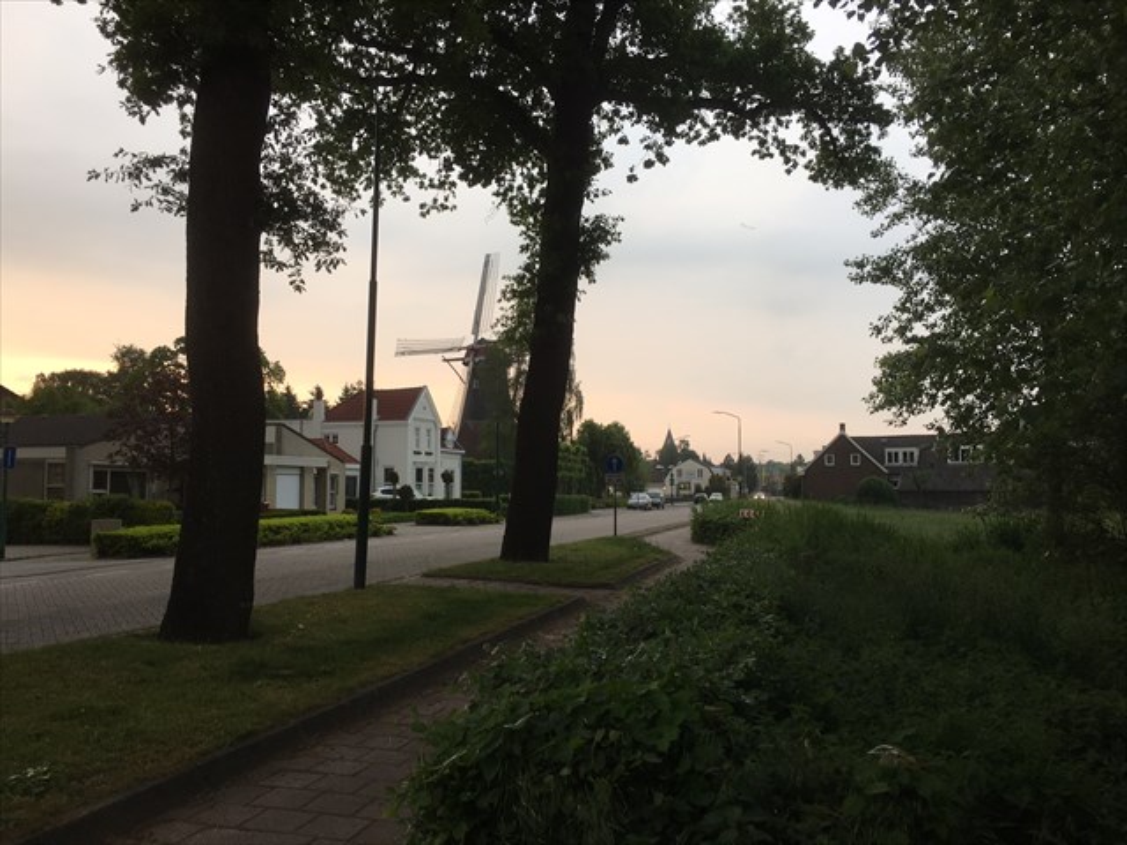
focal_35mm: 29
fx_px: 944
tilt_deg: +5.5
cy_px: 422
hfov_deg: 61.7
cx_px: 564
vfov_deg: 48.2
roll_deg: +0.1
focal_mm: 4.15
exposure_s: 1/50
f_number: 2.2
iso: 25
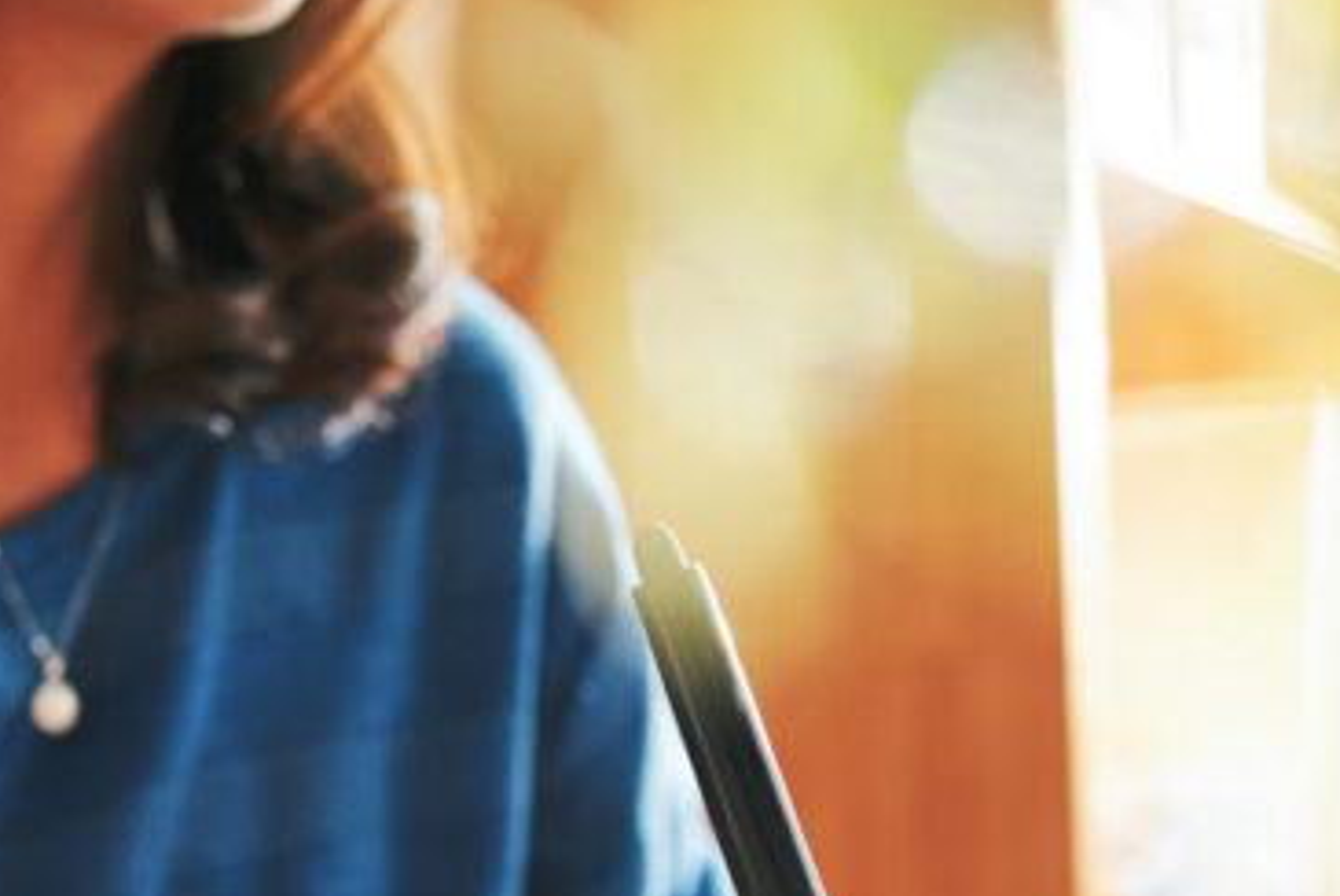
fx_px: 3576
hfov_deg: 21.1
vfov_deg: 13.7
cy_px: 1208
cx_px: 988
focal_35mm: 96
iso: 400
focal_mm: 35
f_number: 4
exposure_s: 1/250
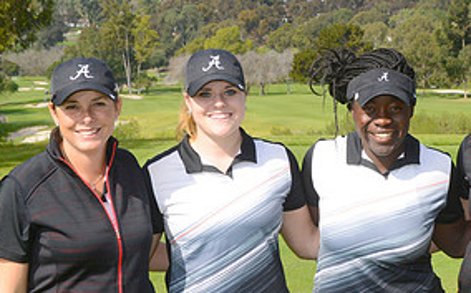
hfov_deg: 20.4
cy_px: 221
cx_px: 420
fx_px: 1283
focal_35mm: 100
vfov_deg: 13.0
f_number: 11
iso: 250
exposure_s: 1/250
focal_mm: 48
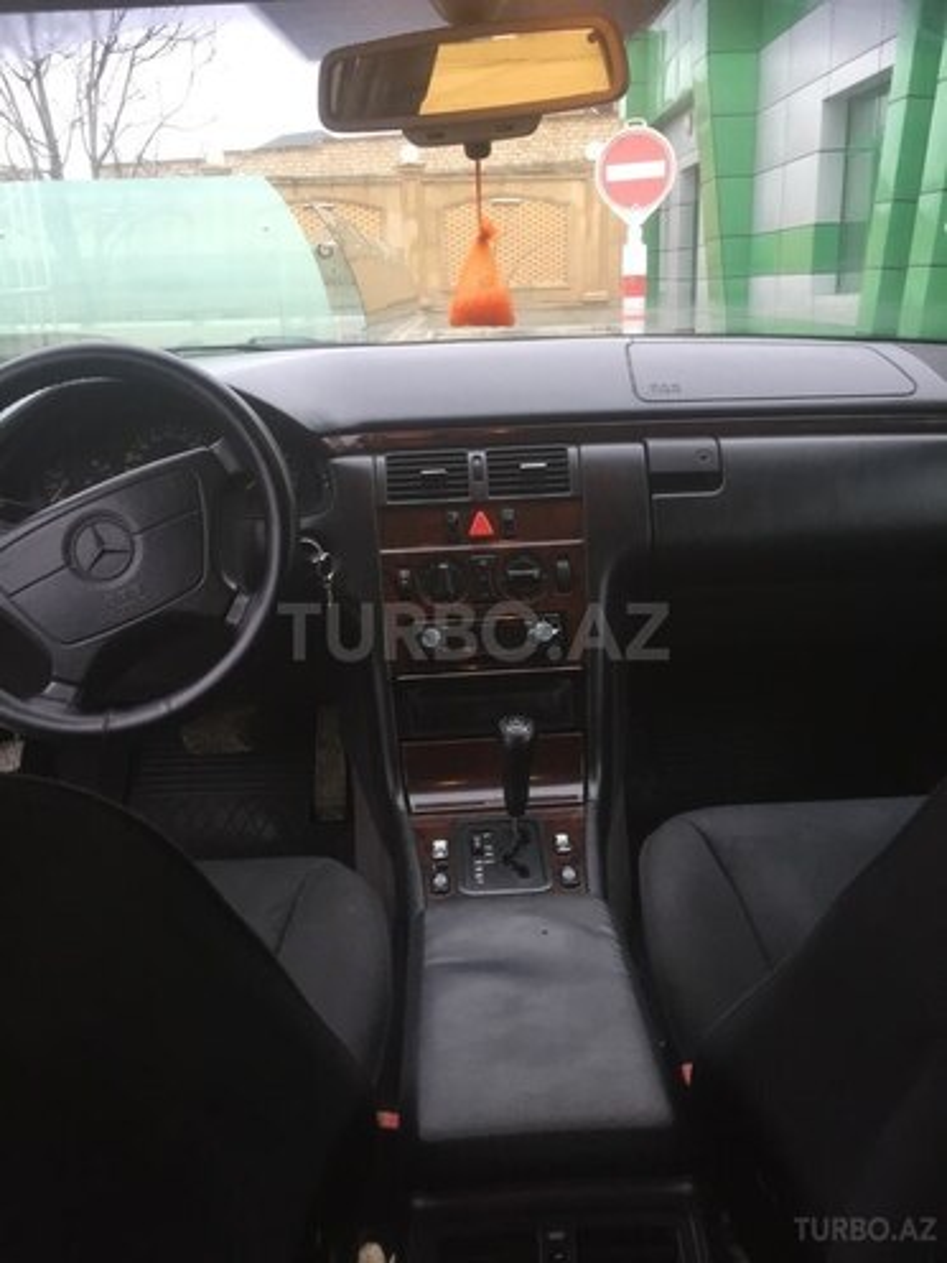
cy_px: 632
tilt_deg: -15.1
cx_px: 474
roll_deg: +1.6
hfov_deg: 48.2
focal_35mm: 29
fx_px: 1058
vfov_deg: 61.7
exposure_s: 1/33
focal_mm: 4.15
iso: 100
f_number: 2.2
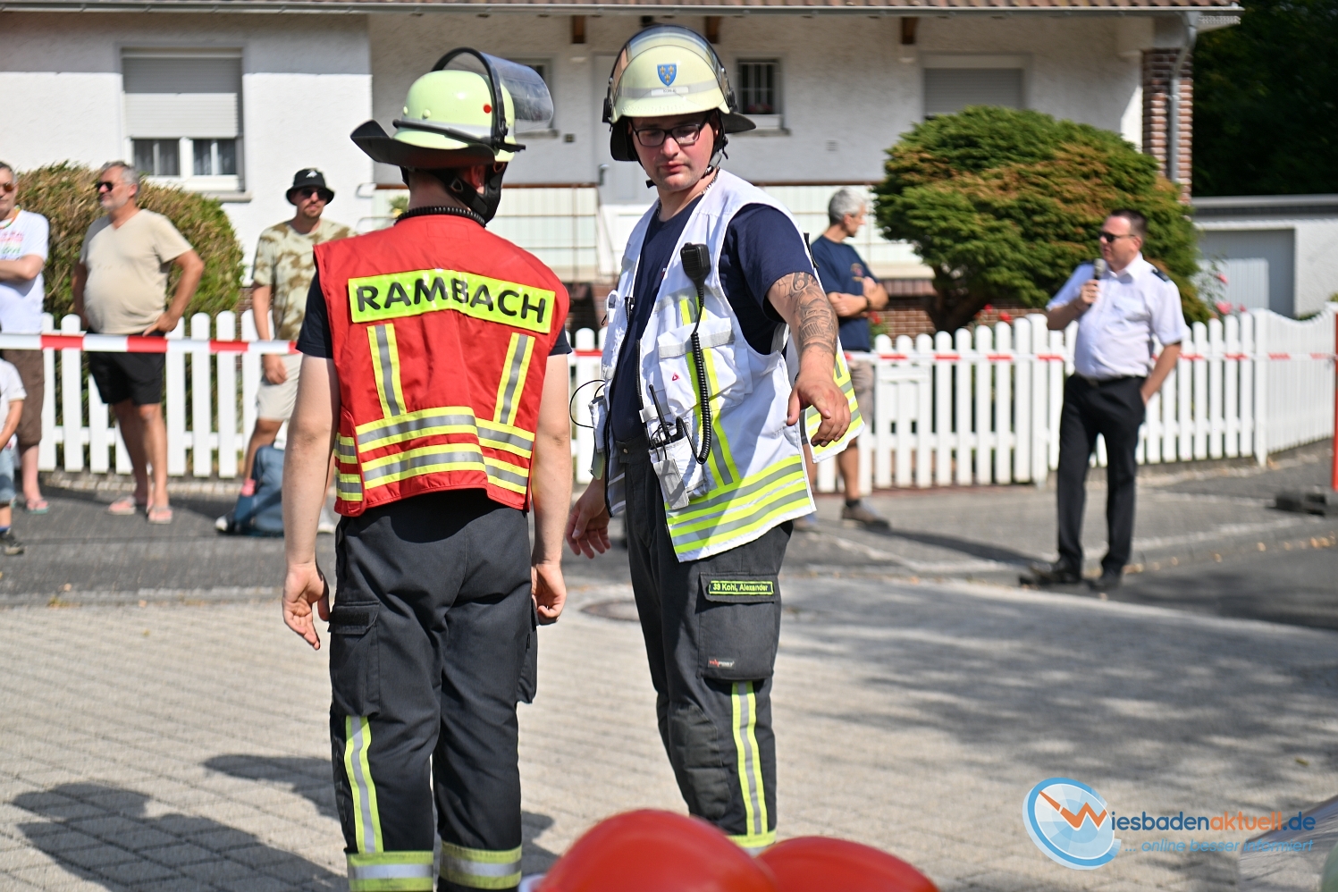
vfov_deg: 19.5
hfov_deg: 28.8
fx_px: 2601
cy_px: 446
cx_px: 669
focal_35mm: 70
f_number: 3.5
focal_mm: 70
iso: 64
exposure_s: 1/1600
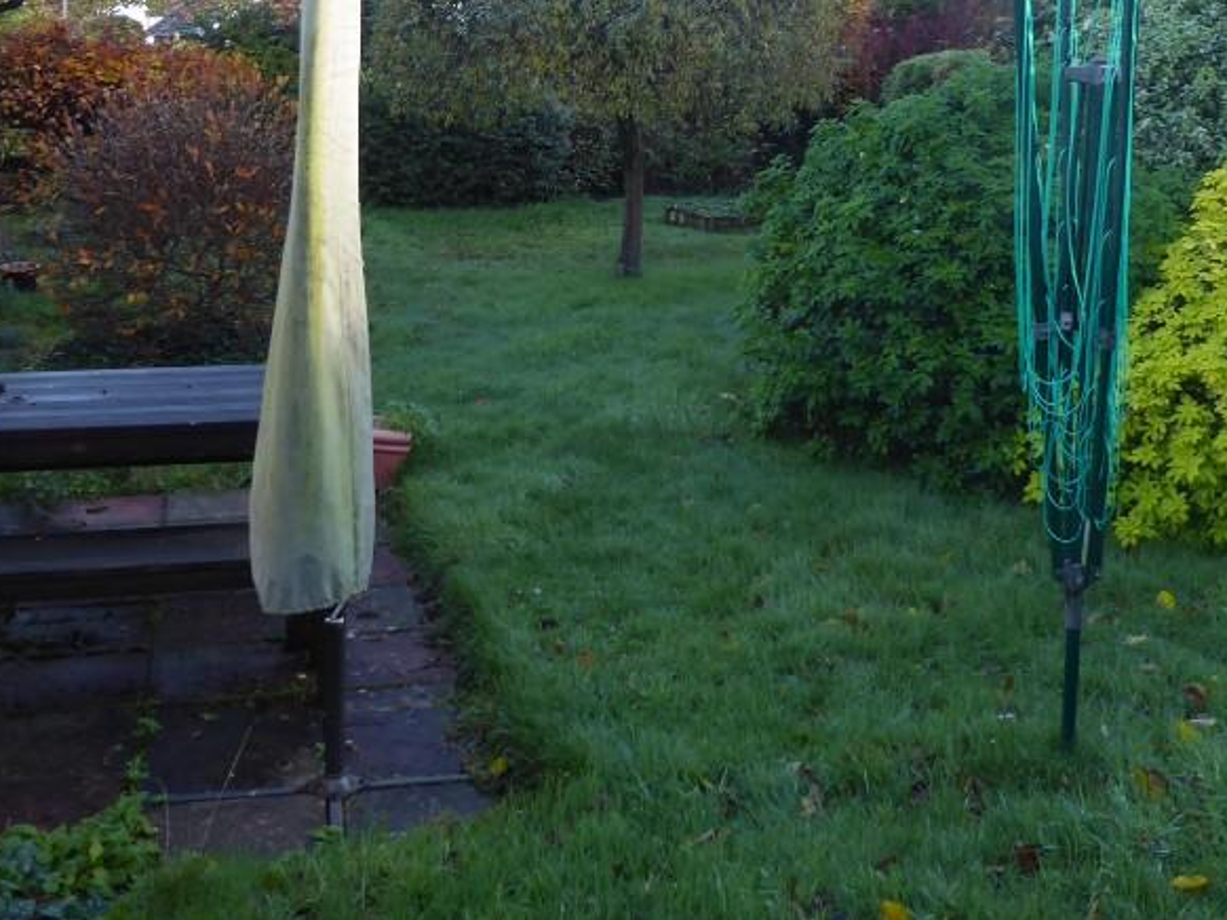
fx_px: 1559
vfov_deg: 32.1
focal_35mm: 44
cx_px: 609
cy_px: 203
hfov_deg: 43.0
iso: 100
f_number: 3.3
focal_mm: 4.3
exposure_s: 1/60
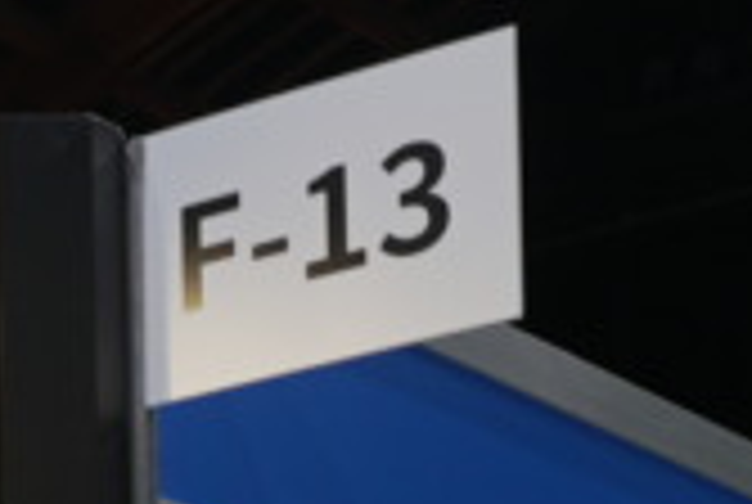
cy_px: 1498
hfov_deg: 10.3
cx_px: -766
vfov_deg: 6.8
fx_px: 3850
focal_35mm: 184
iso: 160
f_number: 5.6
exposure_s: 1/30
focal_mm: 20
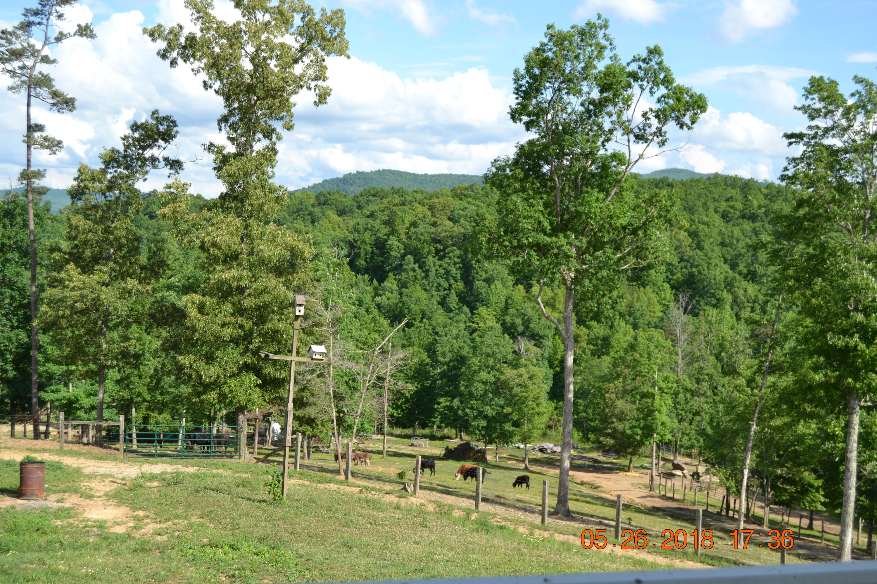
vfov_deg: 29.9
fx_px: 1096
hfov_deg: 43.6
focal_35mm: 45
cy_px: 292
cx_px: 438
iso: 100
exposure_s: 1/320
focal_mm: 30
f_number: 5.6
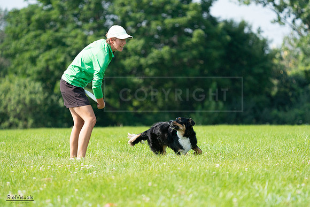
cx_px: 155
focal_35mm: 312
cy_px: 104
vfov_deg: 4.4
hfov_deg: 6.6
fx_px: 2687
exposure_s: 1/4000
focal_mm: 312
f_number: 6.3
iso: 2000
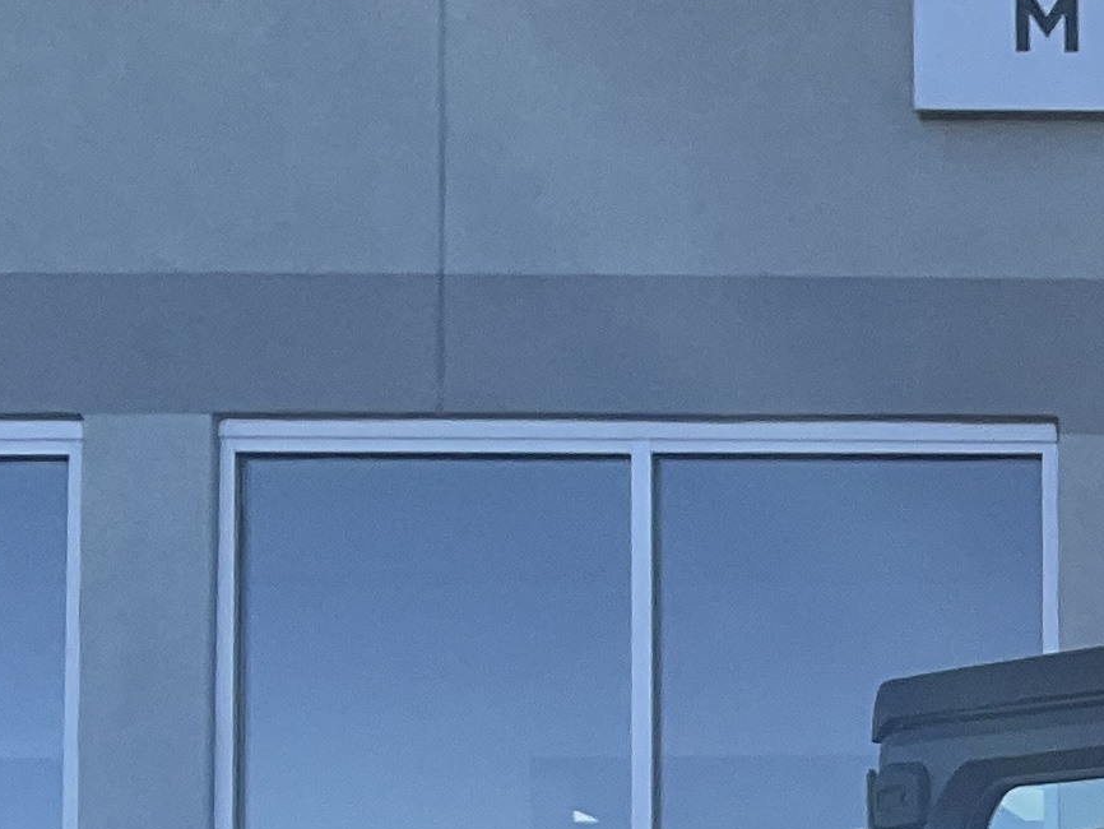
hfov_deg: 13.1
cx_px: 2024
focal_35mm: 135
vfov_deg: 10.7
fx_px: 4307
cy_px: 1071
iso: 16
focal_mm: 3
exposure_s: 1/1055
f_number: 1.8
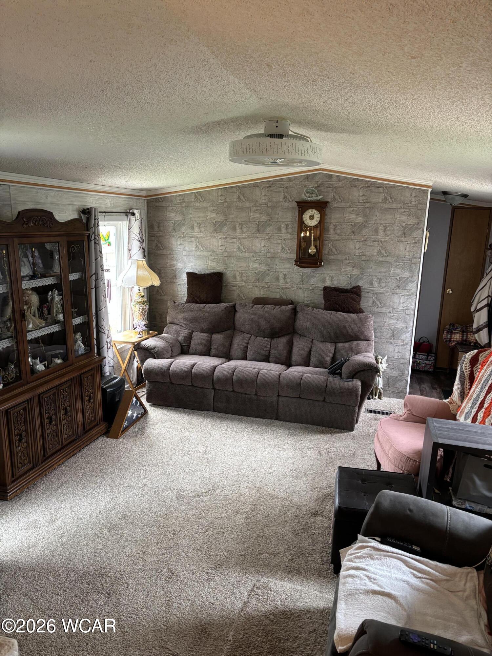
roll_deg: -3.0
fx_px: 493
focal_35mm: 26
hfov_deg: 53.1
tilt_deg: -12.7
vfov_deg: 67.3
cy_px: 328
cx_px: 246
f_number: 1.6
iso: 200
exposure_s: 1/60
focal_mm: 5.96
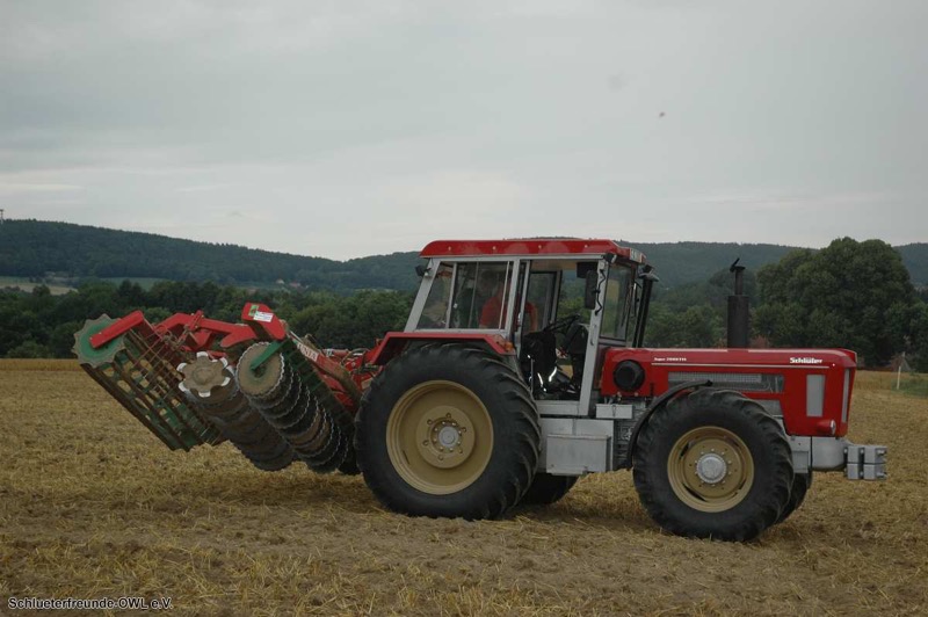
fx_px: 1545
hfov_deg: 33.4
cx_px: 464
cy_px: 308
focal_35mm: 60
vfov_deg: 22.6
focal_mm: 40
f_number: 5
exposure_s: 1/500
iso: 400
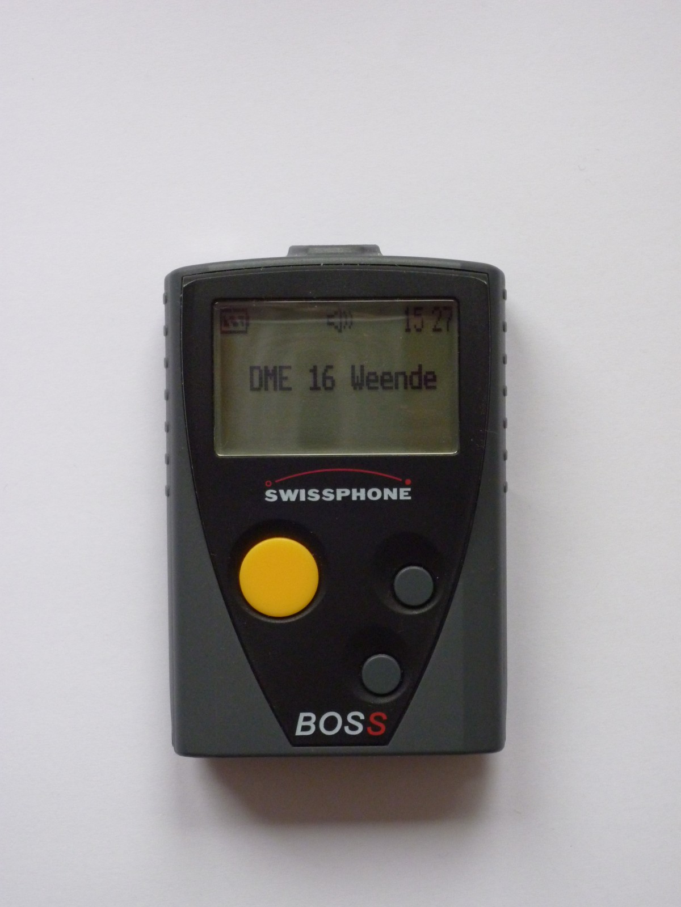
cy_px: 454
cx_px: 340
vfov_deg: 27.8
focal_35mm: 70
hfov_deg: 21.0
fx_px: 1836
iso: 400
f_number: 5.1
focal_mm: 12.4
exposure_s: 1/15
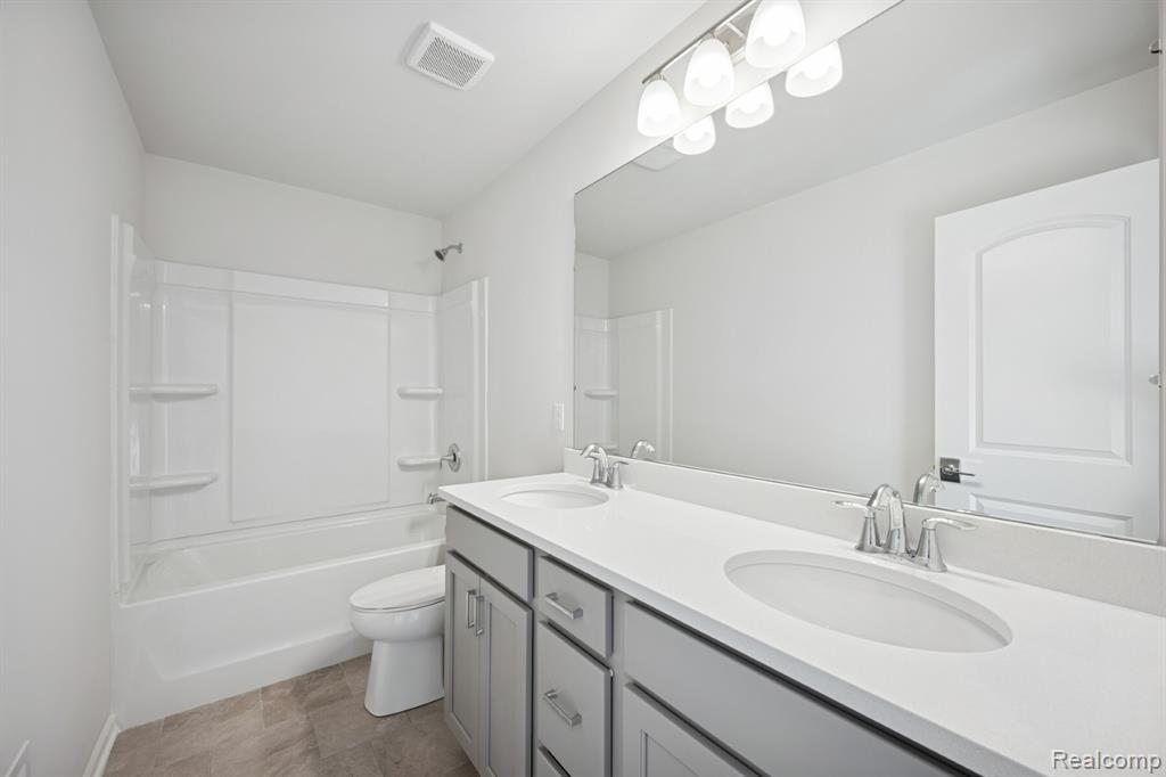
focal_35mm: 14
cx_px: 583
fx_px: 453
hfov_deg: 104.3
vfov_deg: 81.2
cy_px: 388
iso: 50
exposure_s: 1.6
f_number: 9
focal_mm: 14
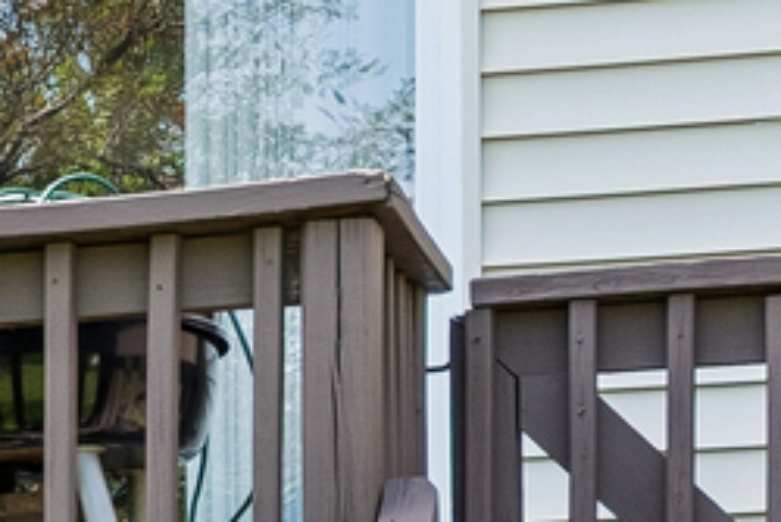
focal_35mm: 233
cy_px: 1263
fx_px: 5058
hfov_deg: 8.4
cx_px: -725
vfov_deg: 5.7
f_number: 8
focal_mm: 24
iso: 250
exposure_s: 1/125
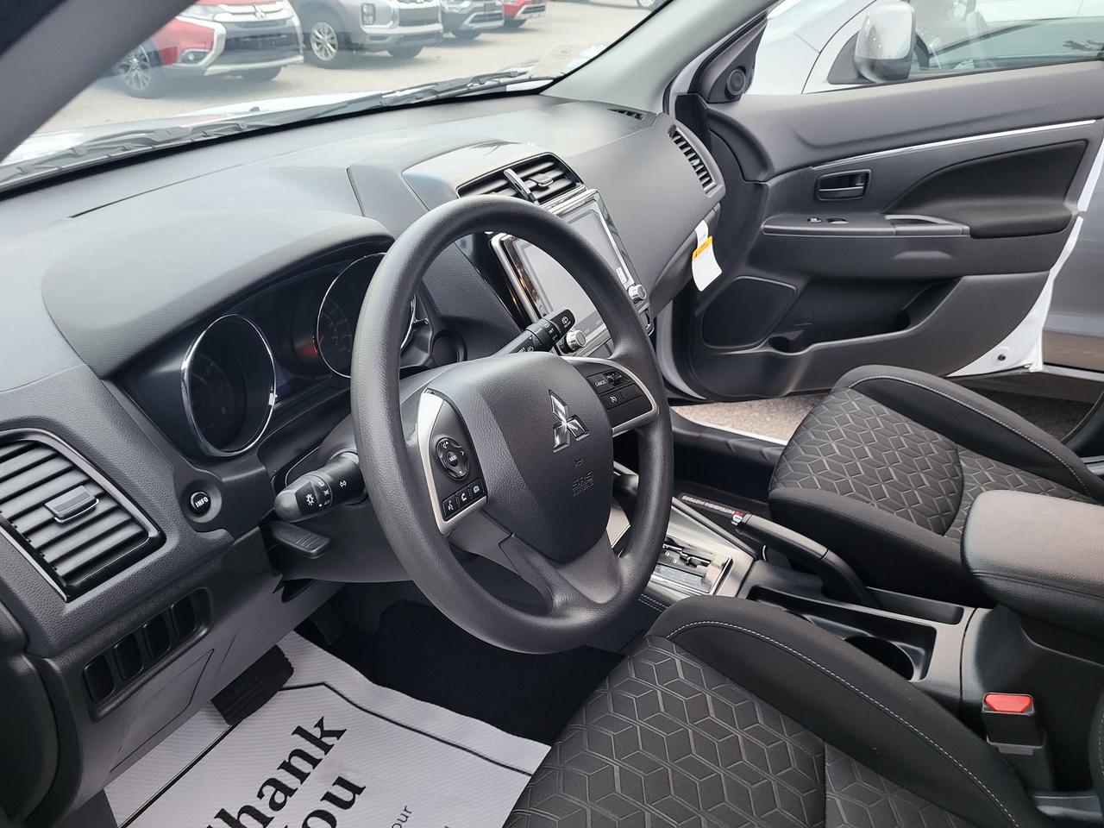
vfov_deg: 53.1
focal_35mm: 26
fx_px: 829
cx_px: 552
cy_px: 414
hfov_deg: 67.3
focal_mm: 5.4
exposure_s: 1/40
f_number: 1.8
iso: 320
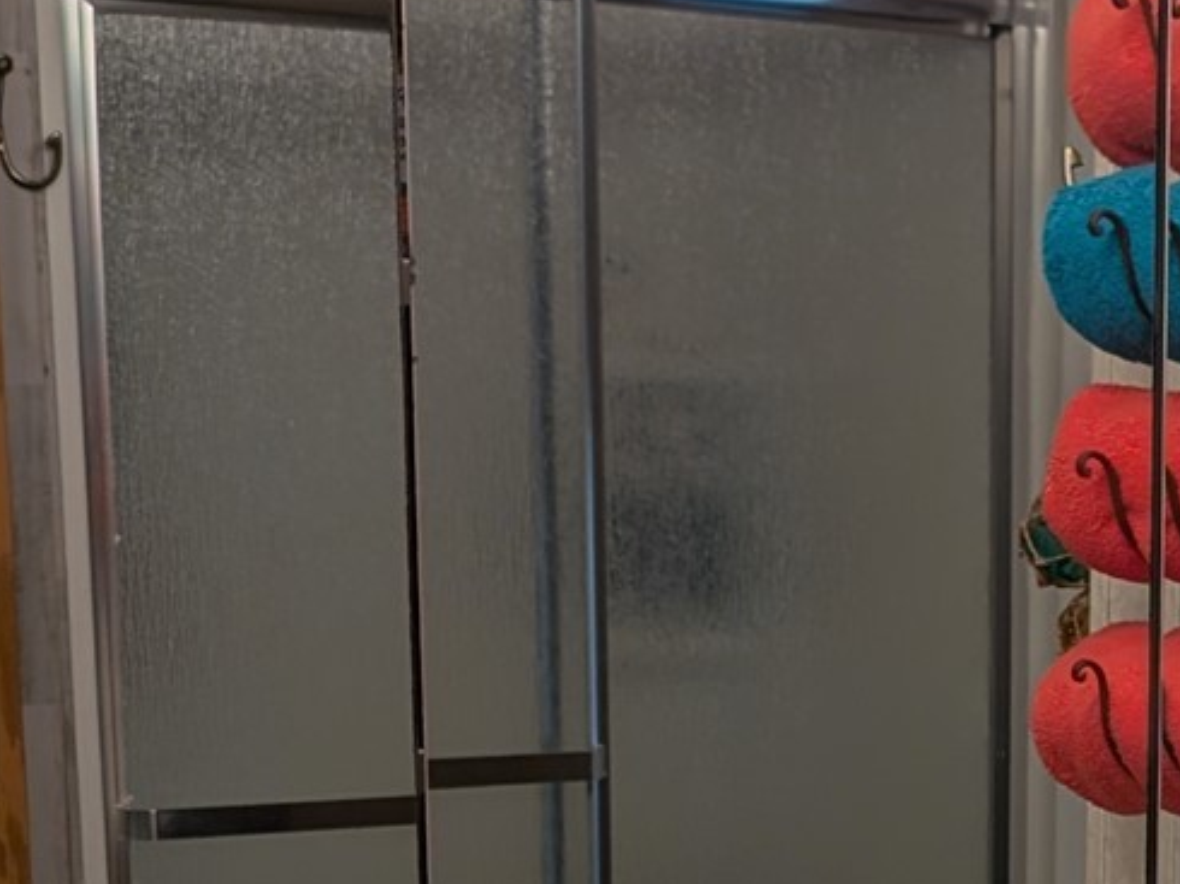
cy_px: 1055
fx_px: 3203
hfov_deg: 19.8
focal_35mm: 94
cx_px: 1368
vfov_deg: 15.2
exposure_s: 1/40
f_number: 1.68
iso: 19
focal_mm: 6.9
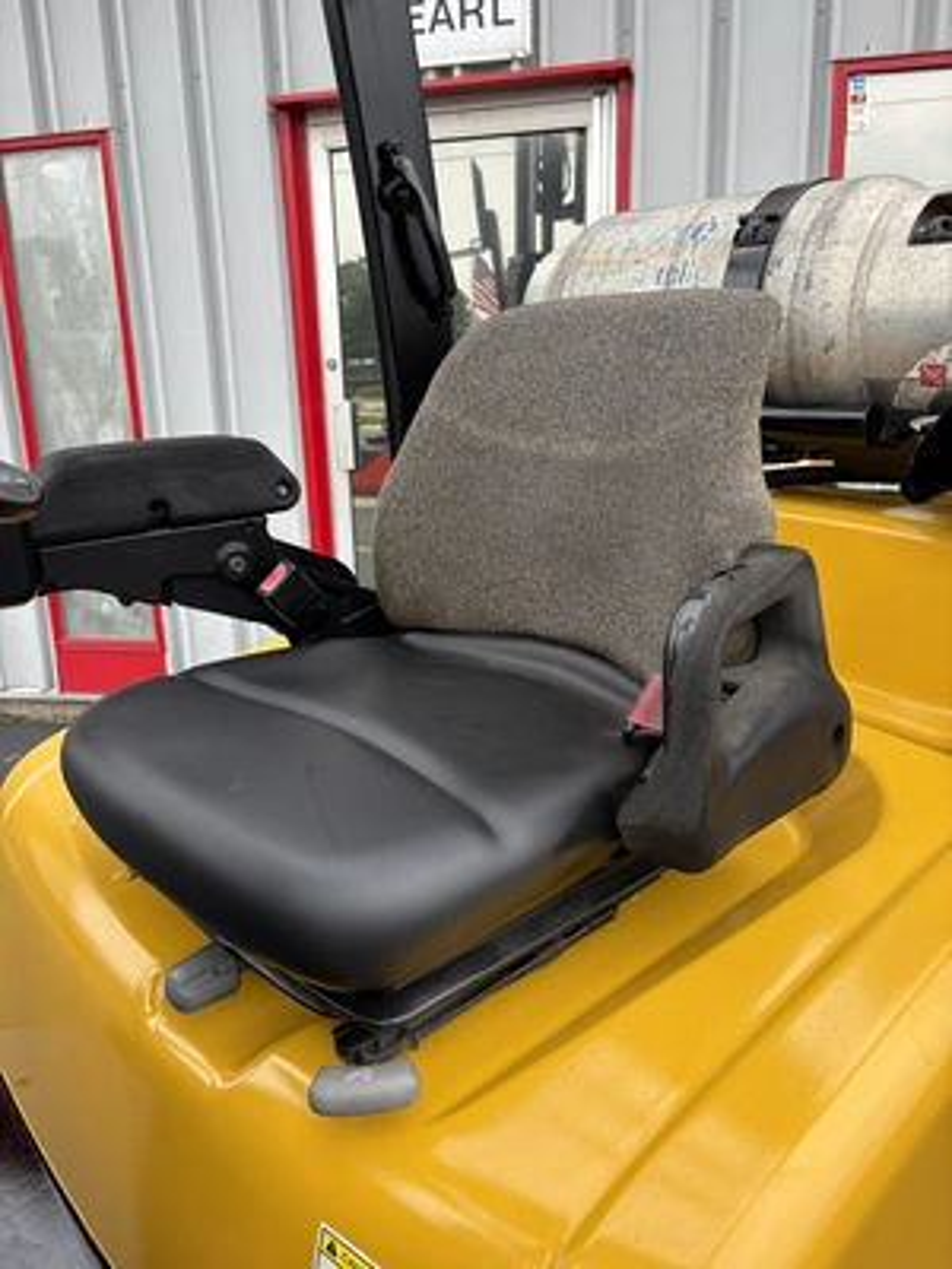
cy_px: 634
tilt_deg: -13.0
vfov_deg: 67.3
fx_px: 953
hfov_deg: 53.1
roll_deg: +1.6
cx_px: 476
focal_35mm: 26
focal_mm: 5.96
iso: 50
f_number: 1.6
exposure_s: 1/612
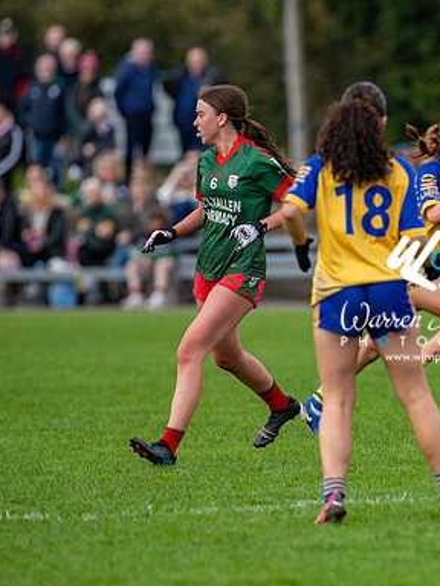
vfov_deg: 3.0
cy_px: 293
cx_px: 440
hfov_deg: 2.3
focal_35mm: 654
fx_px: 11084
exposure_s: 1/5000
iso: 640
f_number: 2.8
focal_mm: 300
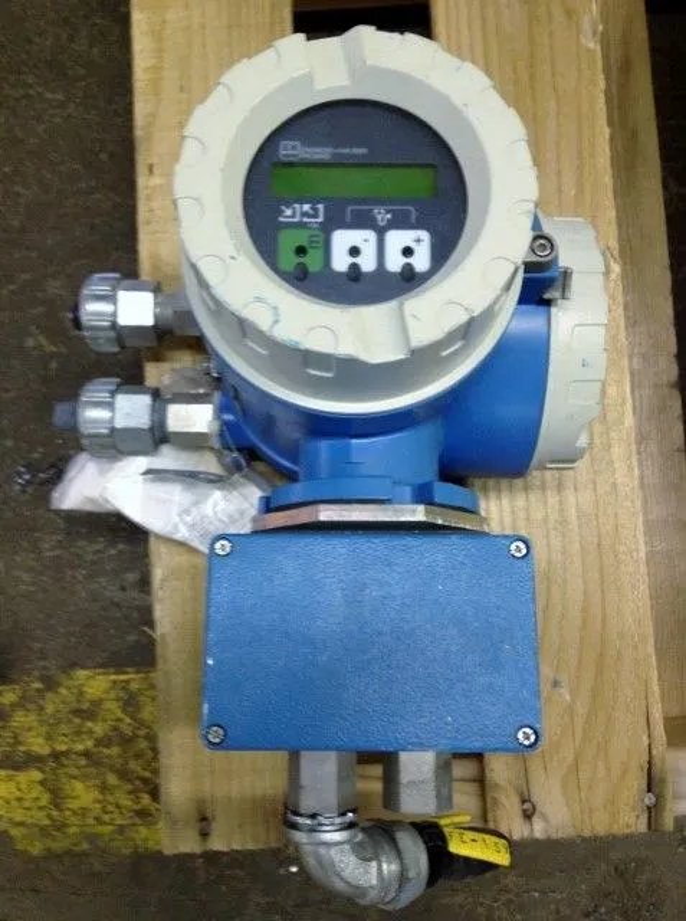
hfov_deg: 40.5
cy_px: 460
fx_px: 929
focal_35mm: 35
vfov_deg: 52.7
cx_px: 343
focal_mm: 4.28
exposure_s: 1/20
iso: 125
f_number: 2.4
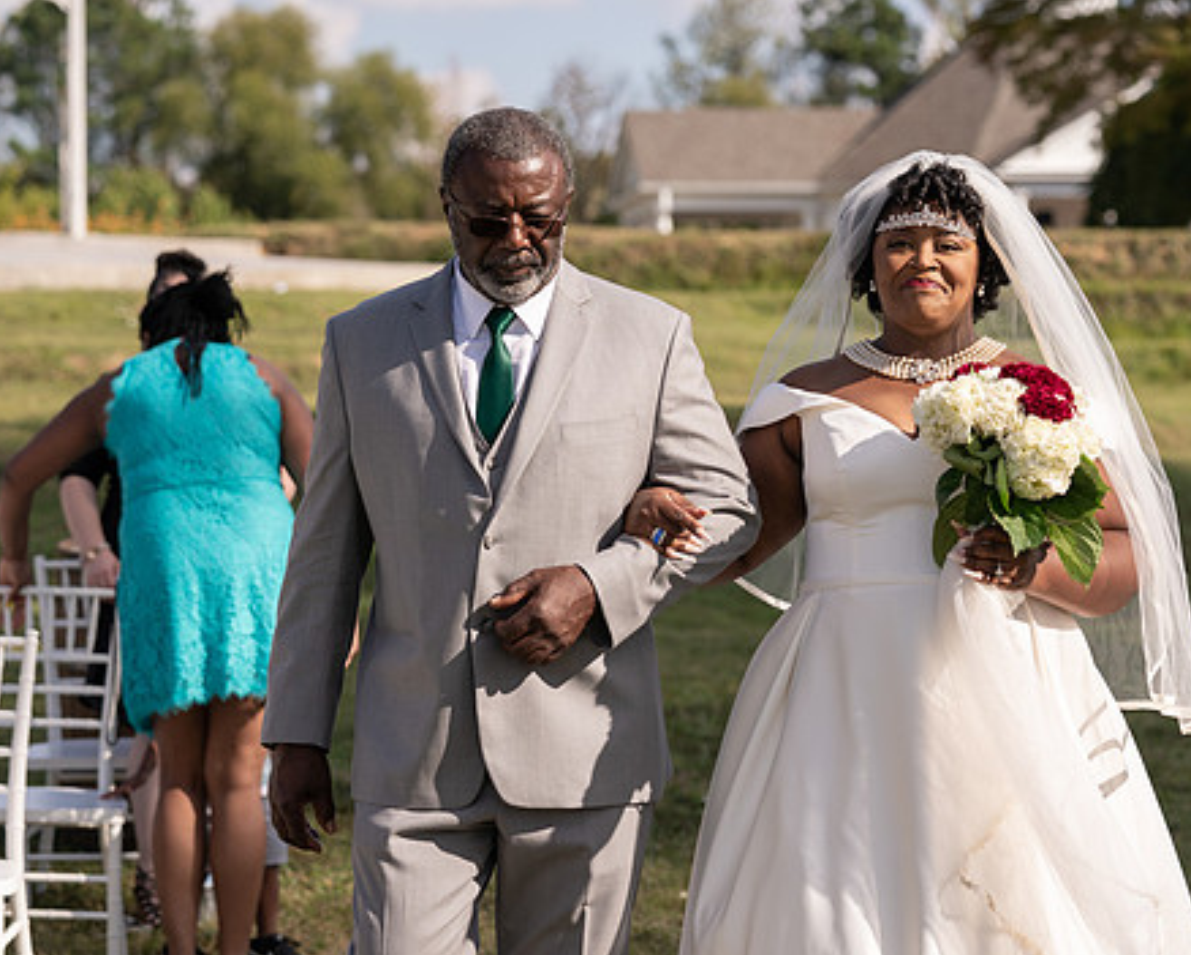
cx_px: 707
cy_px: 444
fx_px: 3915
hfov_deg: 17.3
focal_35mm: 111
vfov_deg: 13.9
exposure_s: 1/1000
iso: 100
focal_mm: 87
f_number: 4
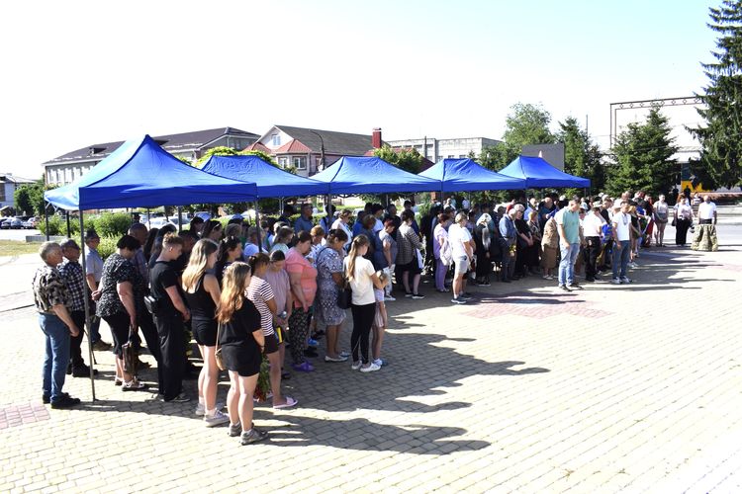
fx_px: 556
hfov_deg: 67.4
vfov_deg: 47.9
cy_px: 247
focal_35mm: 27
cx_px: 371
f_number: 9
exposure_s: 1/320
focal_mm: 18
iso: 200
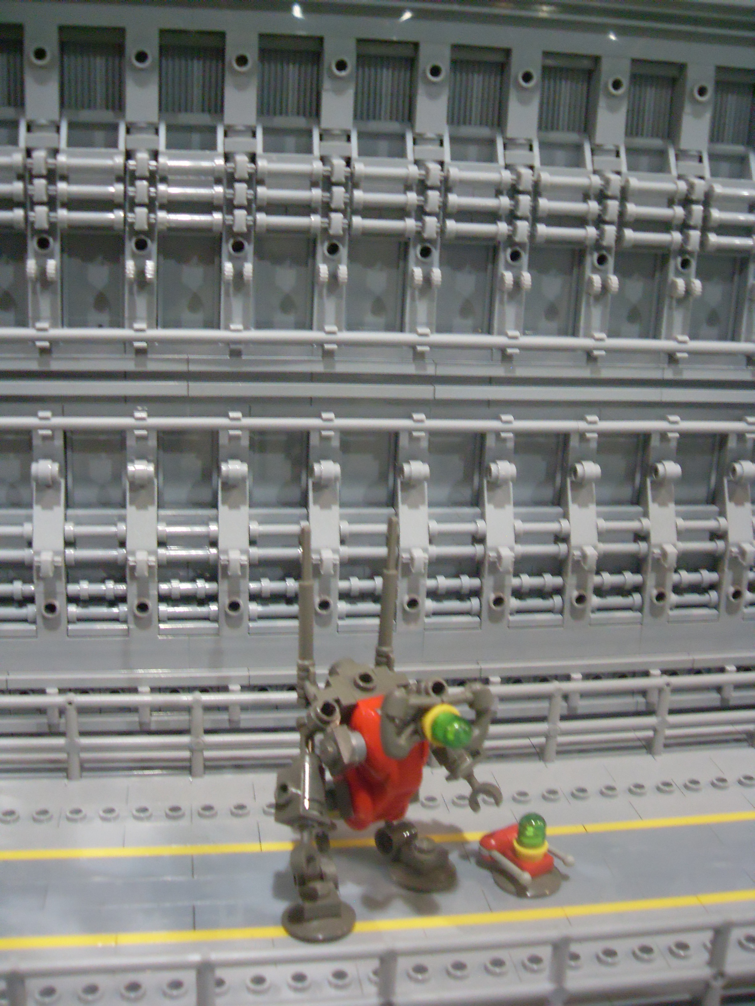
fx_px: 1076
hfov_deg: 38.7
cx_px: 378
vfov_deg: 50.1
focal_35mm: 37
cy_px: 503
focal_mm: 6.3
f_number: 2.8
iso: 200
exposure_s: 1/8
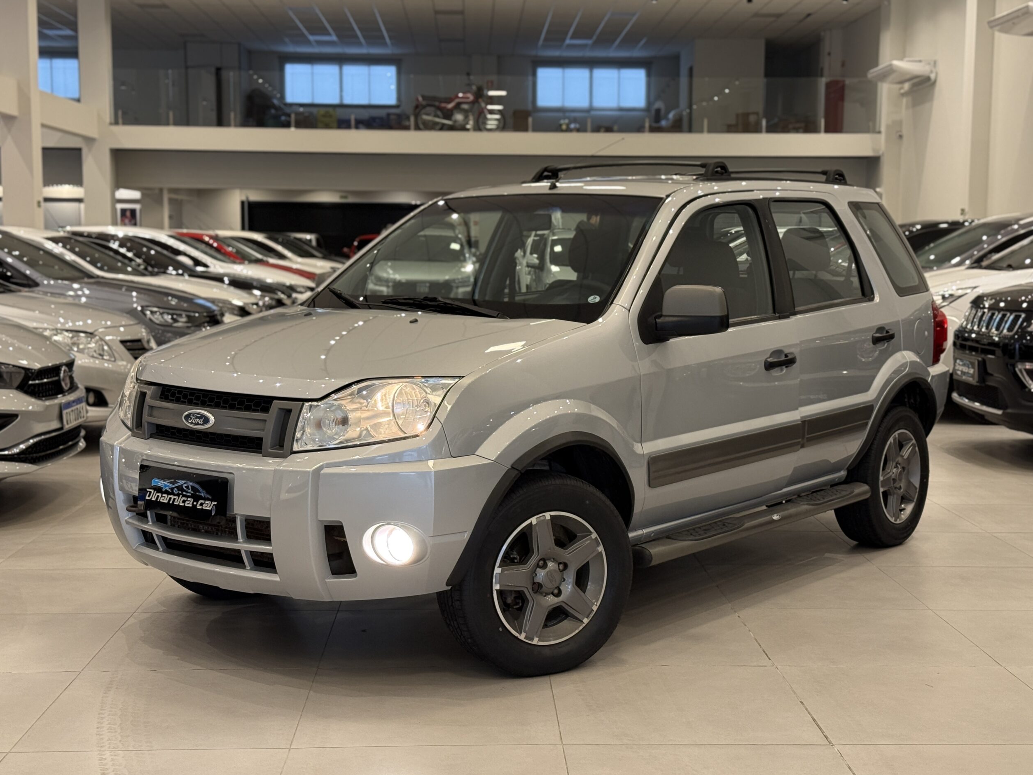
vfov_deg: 29.7
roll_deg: -0.5
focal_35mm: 49
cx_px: 526
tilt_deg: -5.1
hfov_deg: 38.9
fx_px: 1462
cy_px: 385
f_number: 1.78
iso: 160
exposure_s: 1/60
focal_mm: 6.76
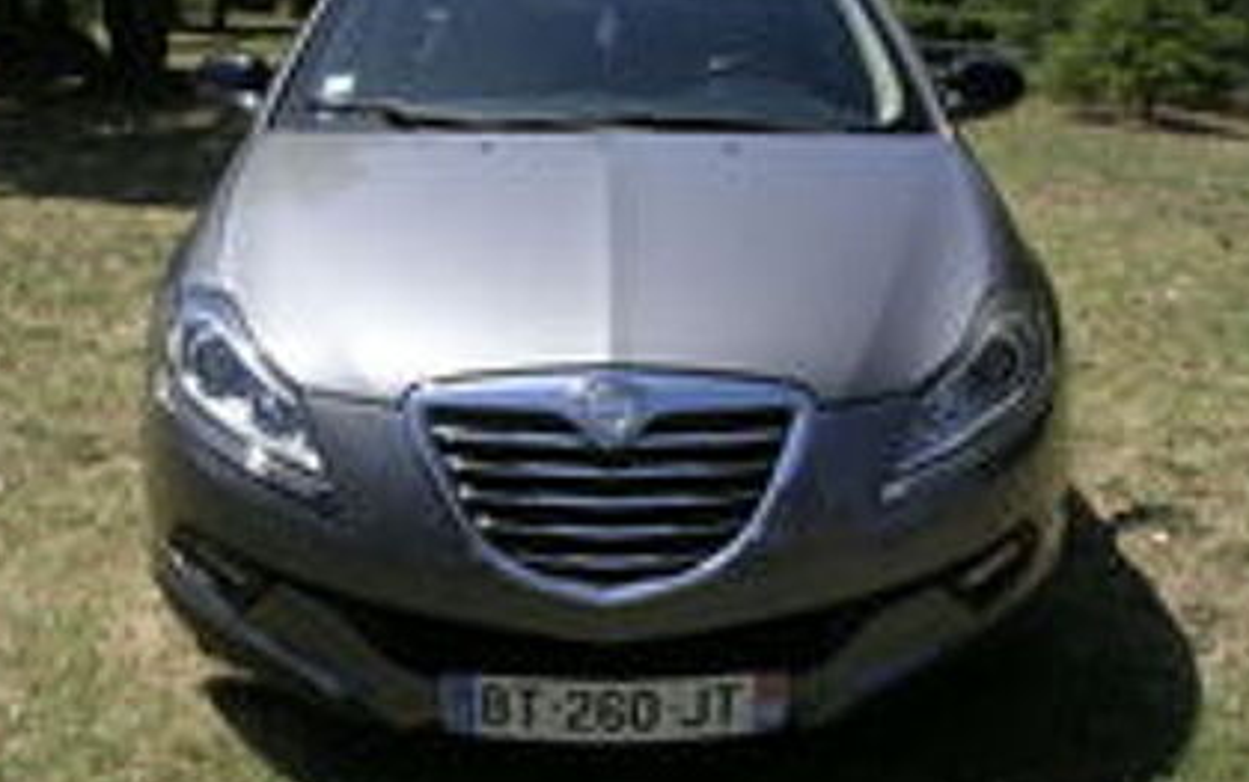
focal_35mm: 46
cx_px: 624
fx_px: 1567
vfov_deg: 28.0
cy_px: 384
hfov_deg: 43.5
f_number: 5.6
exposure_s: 1/376
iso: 100
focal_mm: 5.8
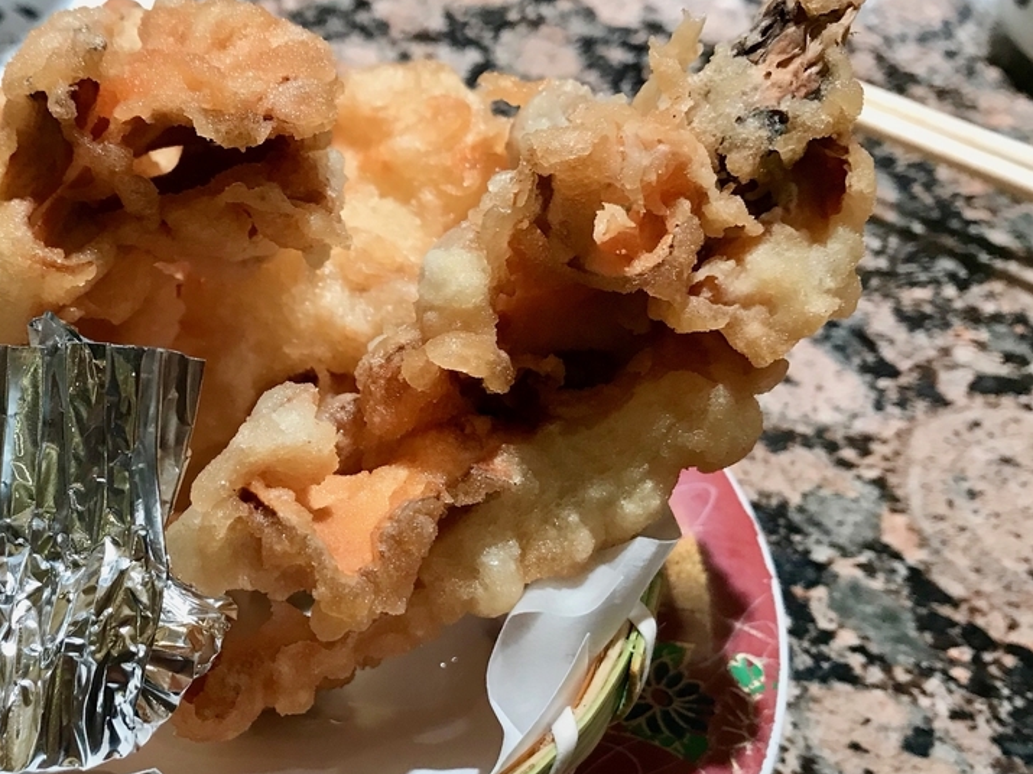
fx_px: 1402
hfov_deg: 39.5
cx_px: 270
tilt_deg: -46.0
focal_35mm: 47
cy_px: 516
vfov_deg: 30.6
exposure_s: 1/30
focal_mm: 3.99
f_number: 1.8
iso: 25
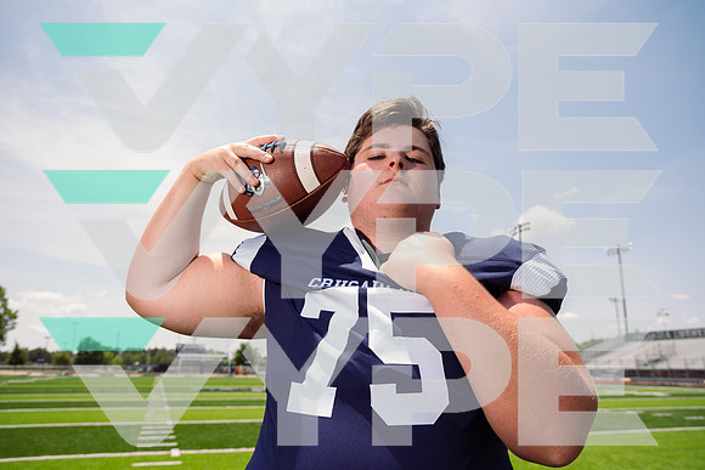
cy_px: 235
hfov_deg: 65.5
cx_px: 352
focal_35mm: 28
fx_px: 548
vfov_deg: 46.4
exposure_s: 1/250
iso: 50
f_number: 5.6
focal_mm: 28
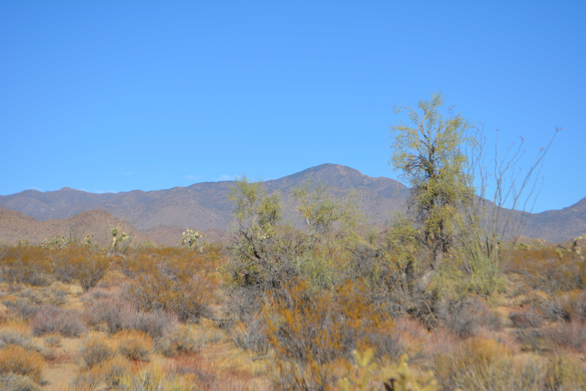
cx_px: 293
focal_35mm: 82
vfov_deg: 16.6
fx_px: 1344
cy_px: 196
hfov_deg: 24.6
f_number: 7.1
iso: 400
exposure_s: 1/2000
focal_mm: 55
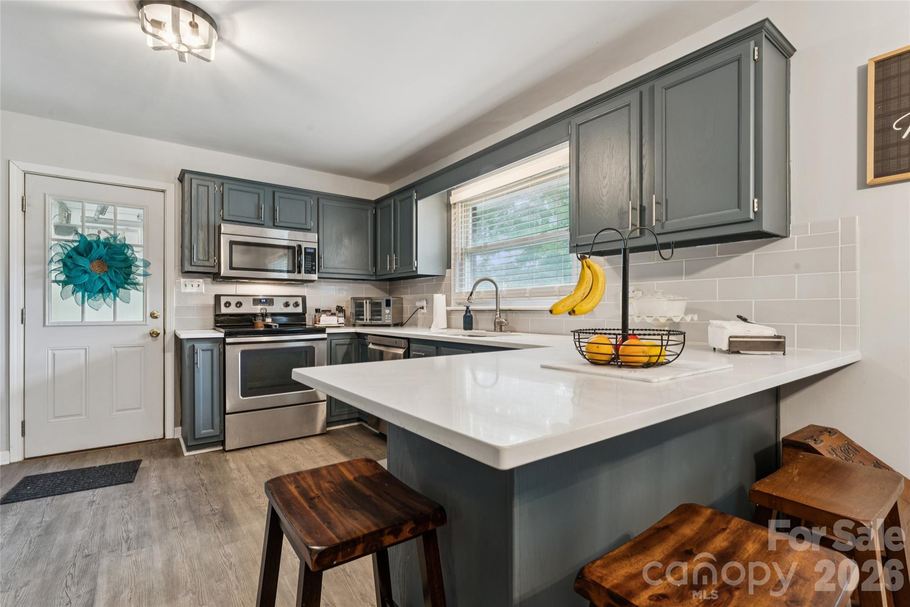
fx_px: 420
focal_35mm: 17
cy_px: 304
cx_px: 455
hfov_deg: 94.6
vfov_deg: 71.7
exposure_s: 1.6
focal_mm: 16.6
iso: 100
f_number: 13
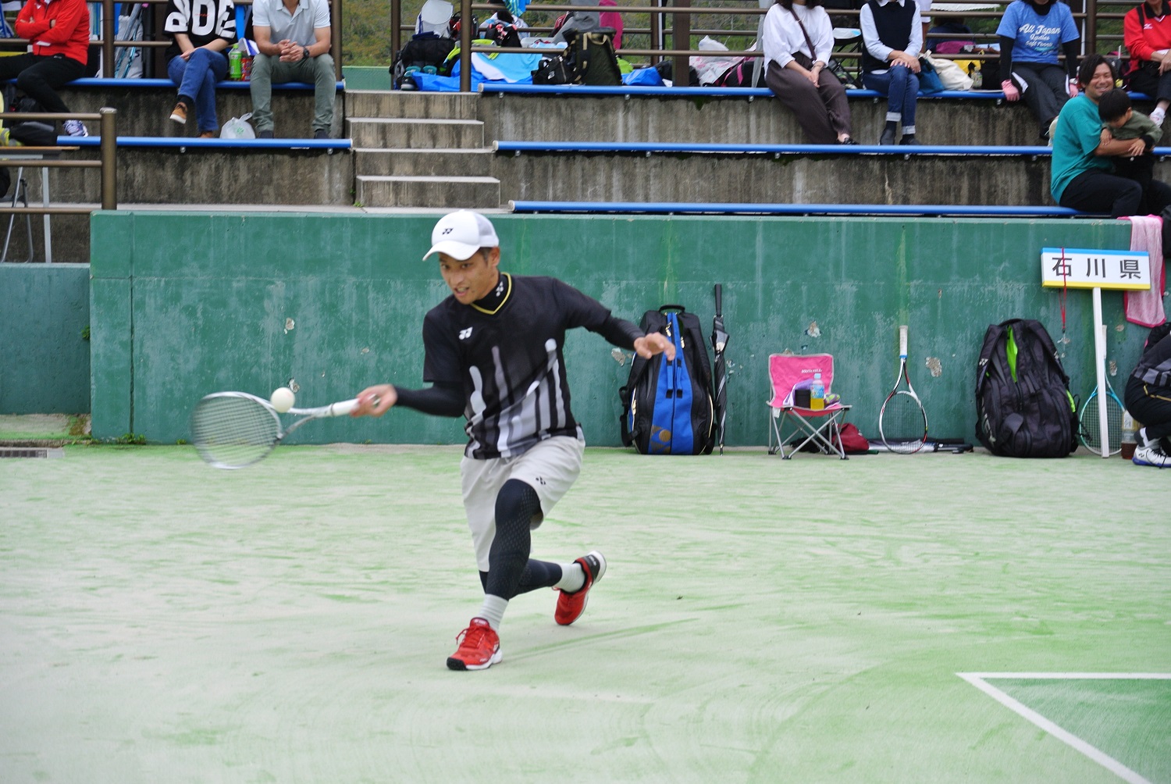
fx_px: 3745
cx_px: 586
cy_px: 392
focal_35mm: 115
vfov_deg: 11.9
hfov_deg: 17.8
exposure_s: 1/320
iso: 100
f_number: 4
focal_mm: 42.7
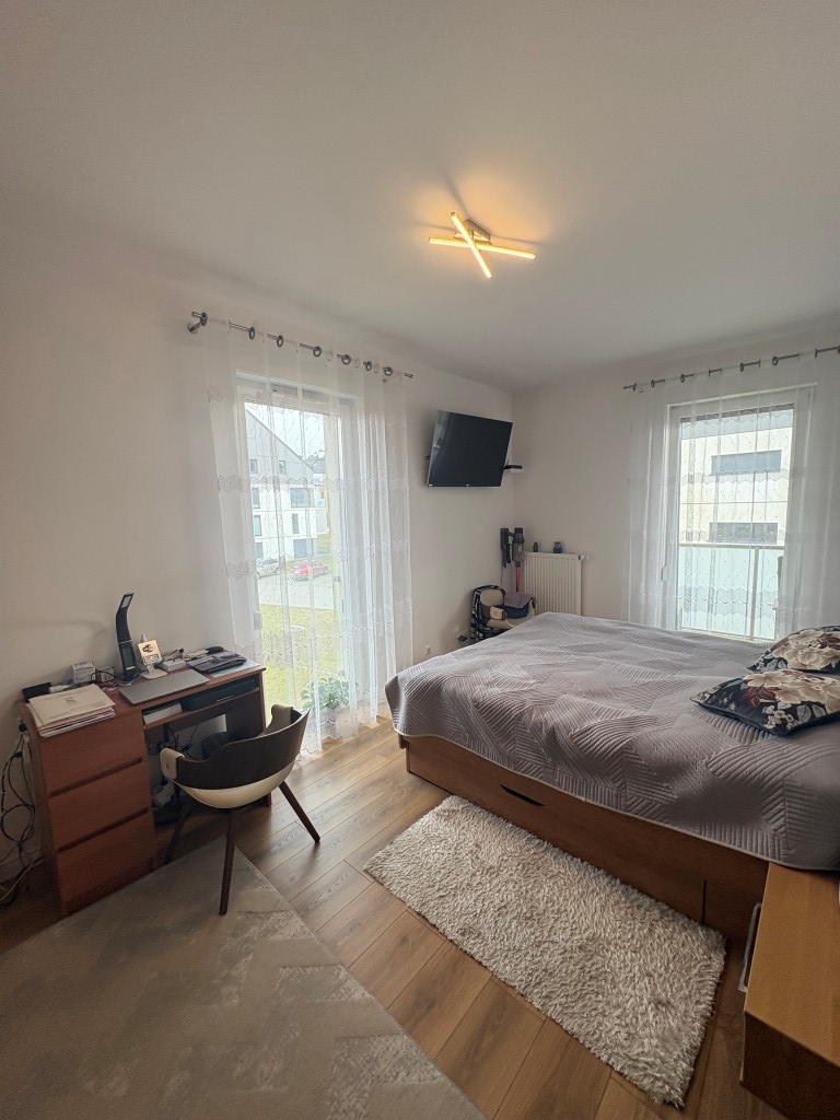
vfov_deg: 102.1
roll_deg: +2.2
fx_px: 453
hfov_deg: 85.7
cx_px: 420
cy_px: 560
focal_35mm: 14
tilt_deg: -6.7
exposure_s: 1/100
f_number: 2.2
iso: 160
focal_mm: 2.22
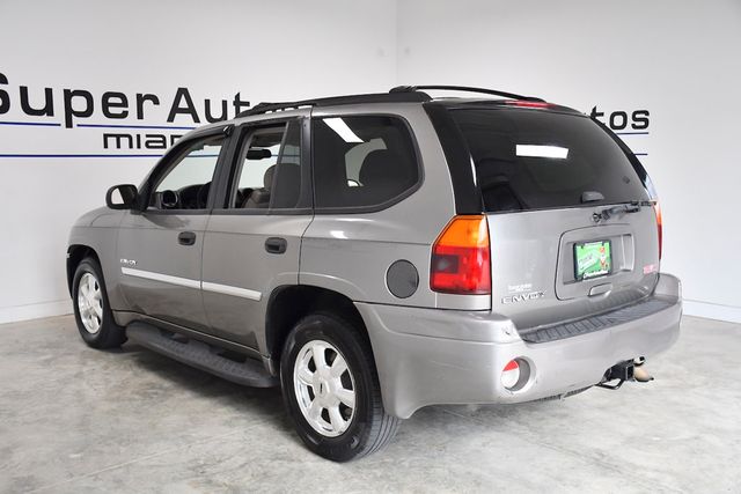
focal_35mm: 34
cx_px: 370
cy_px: 247
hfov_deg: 55.8
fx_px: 700
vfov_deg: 38.9
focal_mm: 23
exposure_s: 1/1000
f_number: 4
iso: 1250
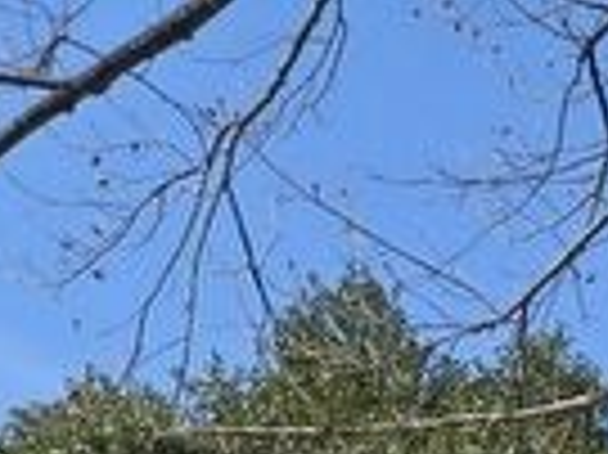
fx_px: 2387
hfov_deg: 12.1
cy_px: 1344
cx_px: 1392
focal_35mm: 136
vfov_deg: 8.9
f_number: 1.8
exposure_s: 1/1293
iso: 25
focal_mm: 5.4
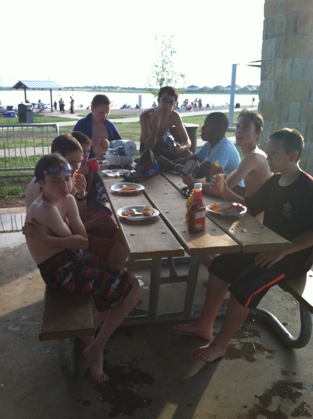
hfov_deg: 40.6
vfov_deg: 52.7
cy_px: 210
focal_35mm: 35
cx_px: 156
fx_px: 423
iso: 80
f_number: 2.8
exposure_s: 1/166
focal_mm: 3.85
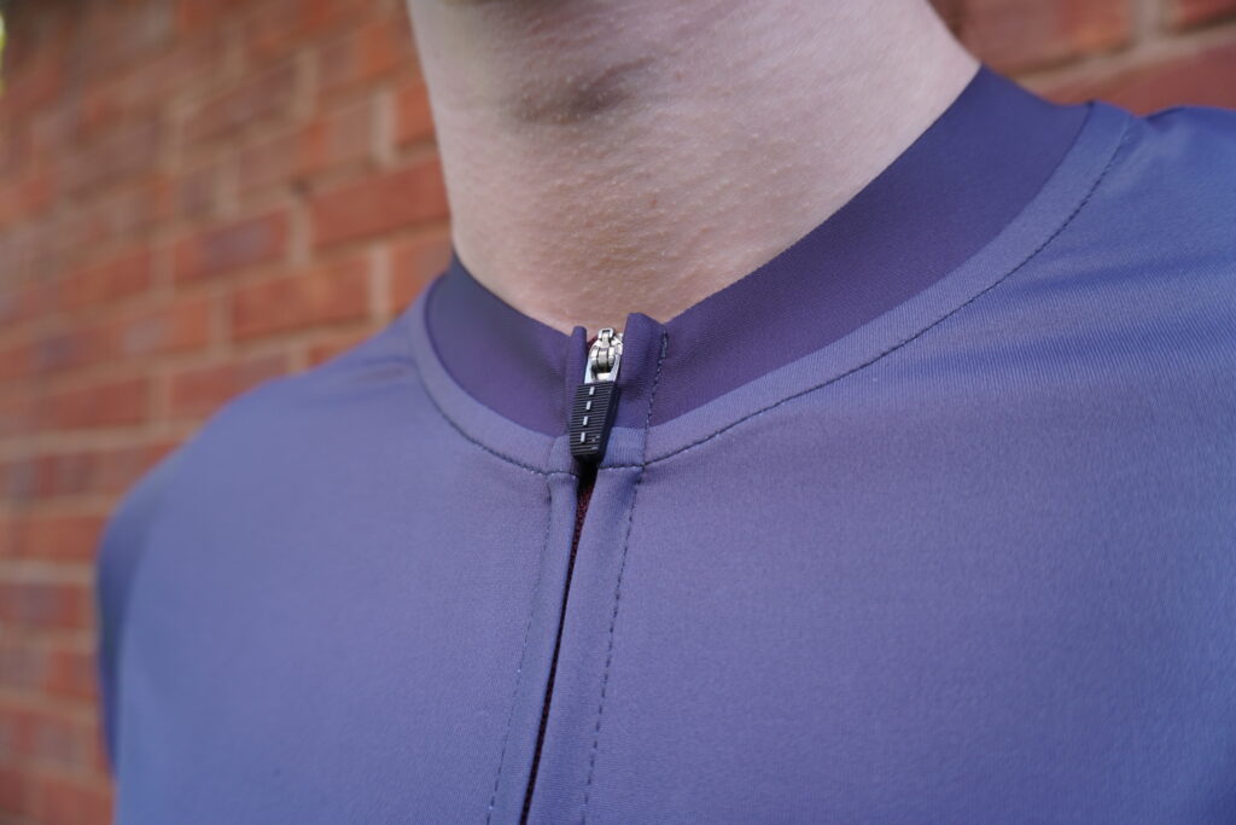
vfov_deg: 53.1
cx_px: 618
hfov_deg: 73.7
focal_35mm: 24
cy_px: 412
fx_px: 824
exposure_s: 1/160
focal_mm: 16
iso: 125
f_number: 4
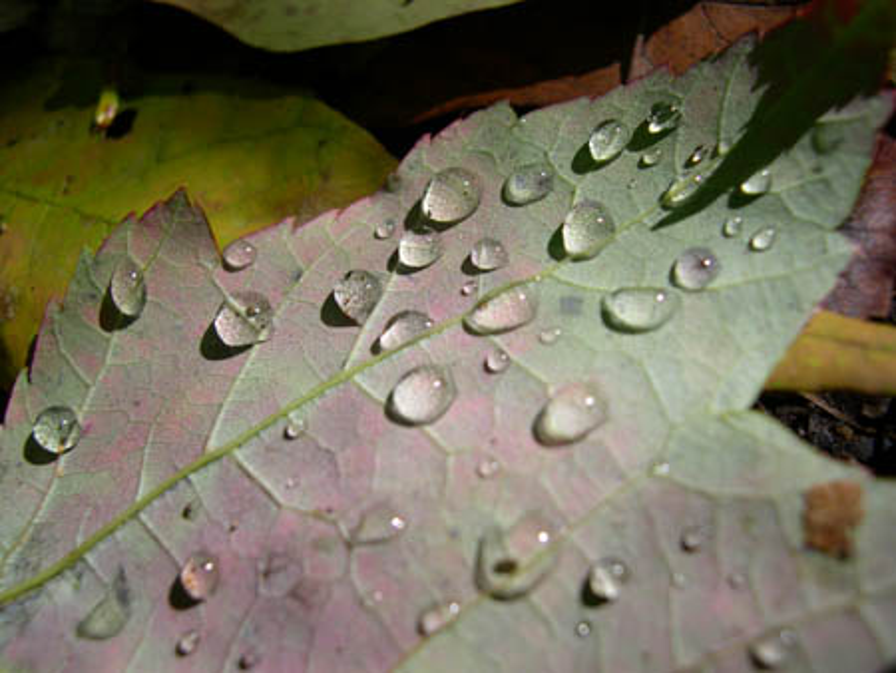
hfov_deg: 49.0
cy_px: 336
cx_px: 448
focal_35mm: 38
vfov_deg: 37.8
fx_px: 984
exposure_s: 1/169
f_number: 2.8
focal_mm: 8
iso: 100
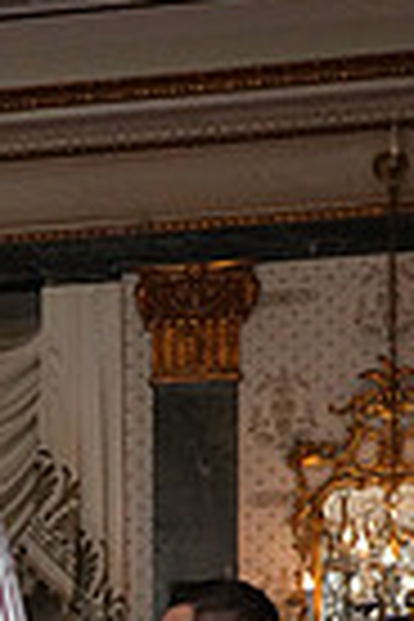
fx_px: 2467
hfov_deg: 9.2
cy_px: 1066
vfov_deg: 13.1
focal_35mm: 143
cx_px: -331
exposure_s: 1/200
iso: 5000
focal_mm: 34
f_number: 5
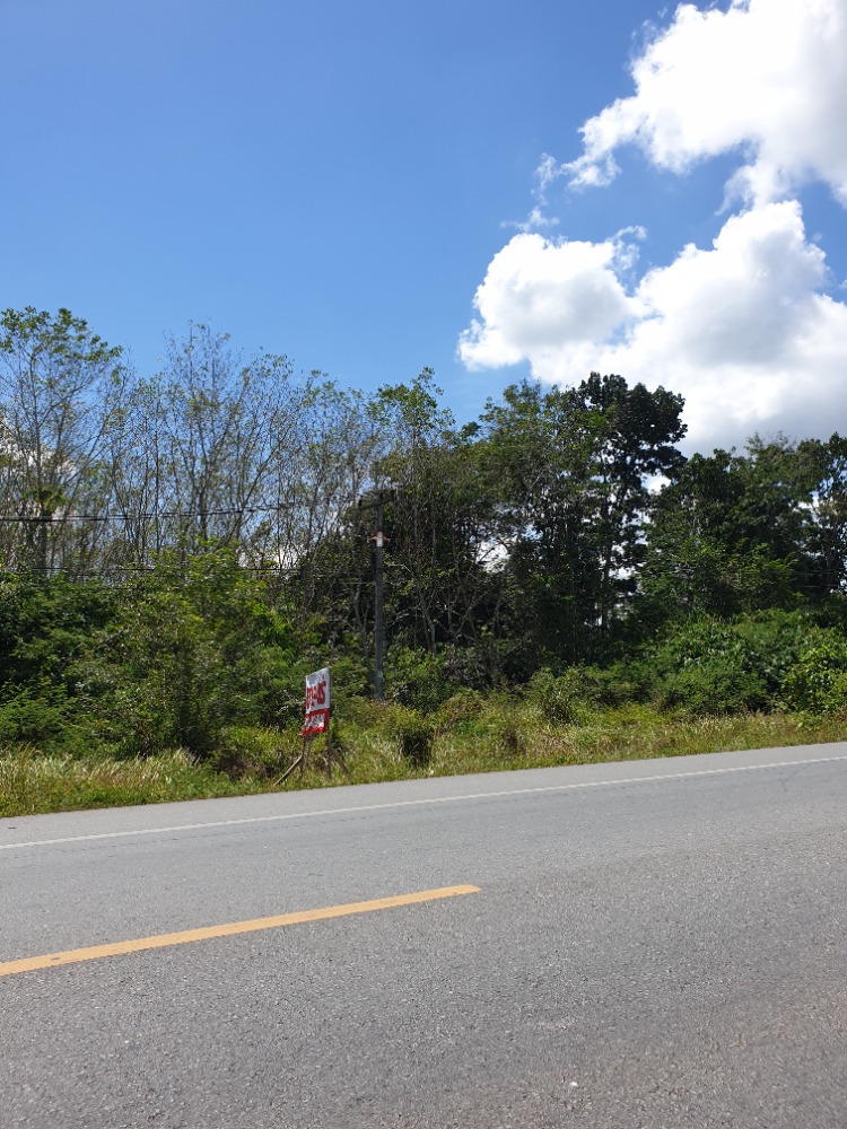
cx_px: 424
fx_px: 848
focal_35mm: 26
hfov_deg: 53.1
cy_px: 564
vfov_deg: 67.3
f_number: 2.4
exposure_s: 1/1656
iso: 50
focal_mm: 4.3
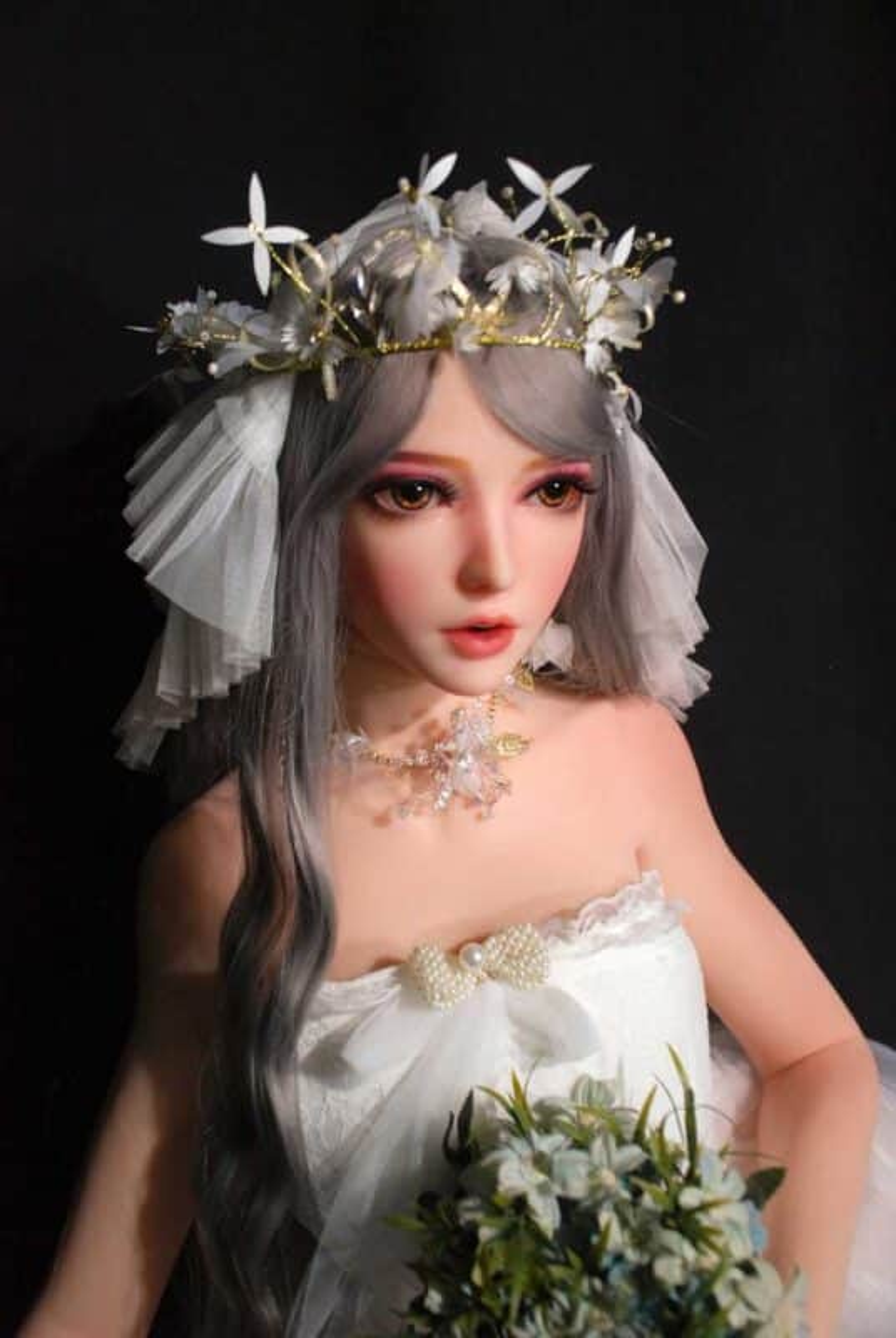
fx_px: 5859
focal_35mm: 158
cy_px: 669
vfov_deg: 13.0
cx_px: 448
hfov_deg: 8.7
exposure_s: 1/30
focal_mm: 105
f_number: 5.6
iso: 500
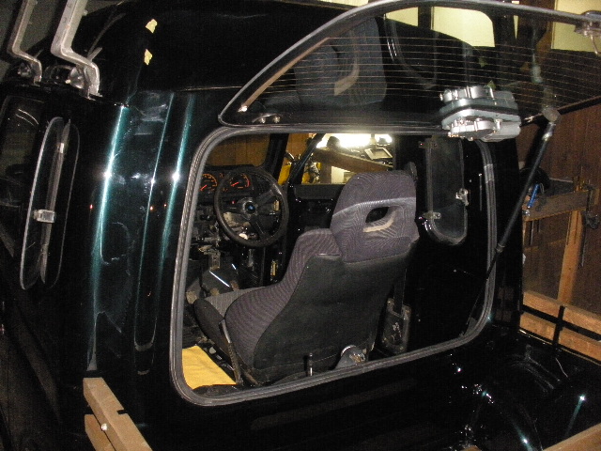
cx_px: 300
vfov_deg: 39.7
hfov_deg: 51.4
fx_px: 625
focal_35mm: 36
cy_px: 226
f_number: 3.5
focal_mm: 6.3
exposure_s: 1/30
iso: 640
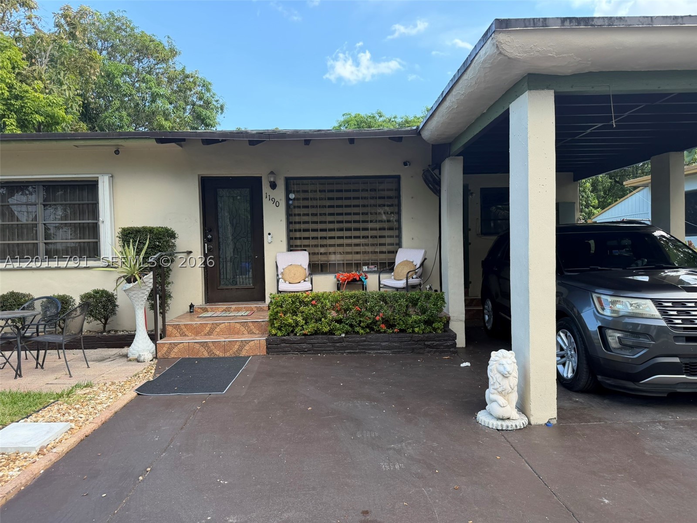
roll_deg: +0.5
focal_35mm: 24
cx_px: 348
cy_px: 262
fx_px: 483
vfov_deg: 56.8
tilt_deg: -1.2
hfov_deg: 71.6
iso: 100
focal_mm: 6.76
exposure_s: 1/524
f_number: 1.78
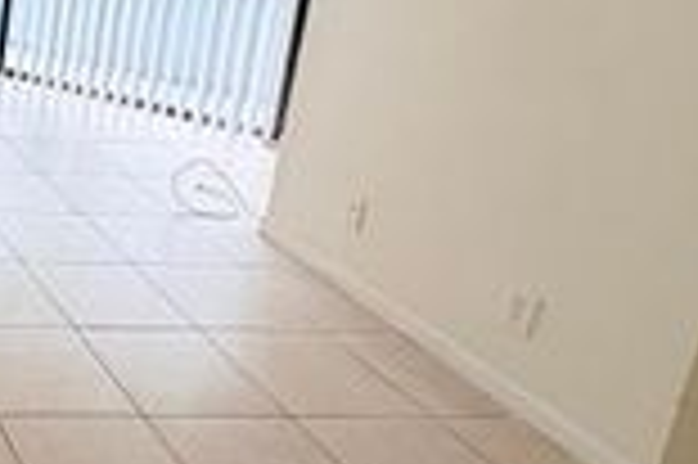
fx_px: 910
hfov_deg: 29.6
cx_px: -293
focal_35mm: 47
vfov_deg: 27.1
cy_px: 11
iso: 125
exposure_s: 1/121
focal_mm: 2.22
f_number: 2.2
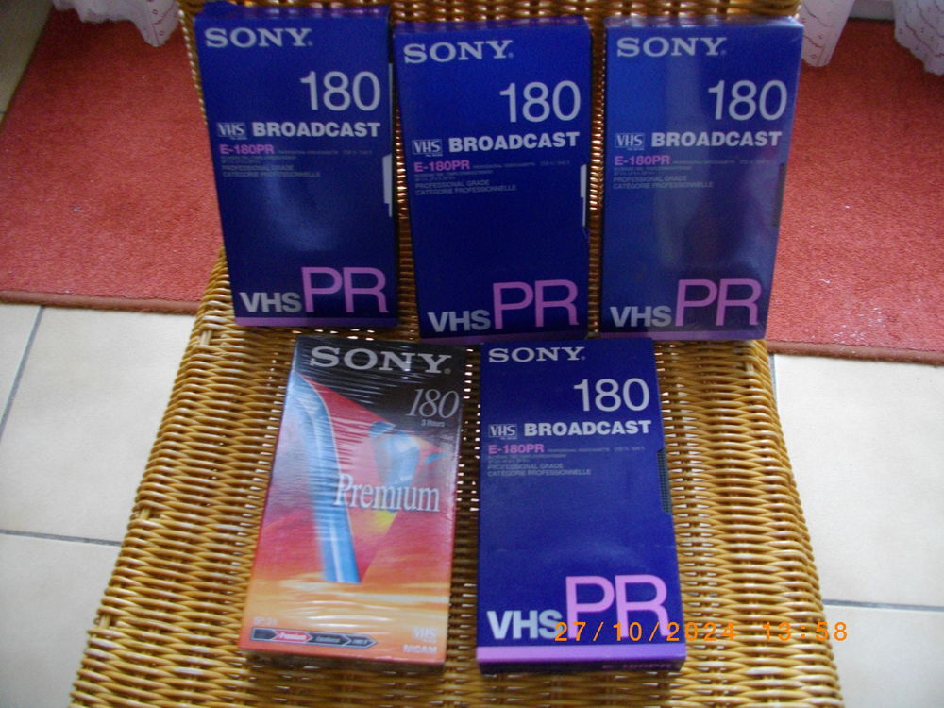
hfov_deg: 56.8
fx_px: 873
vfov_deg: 44.2
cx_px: 472
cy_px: 354
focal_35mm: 32
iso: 235
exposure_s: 1/50
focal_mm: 5.7
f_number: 2.9
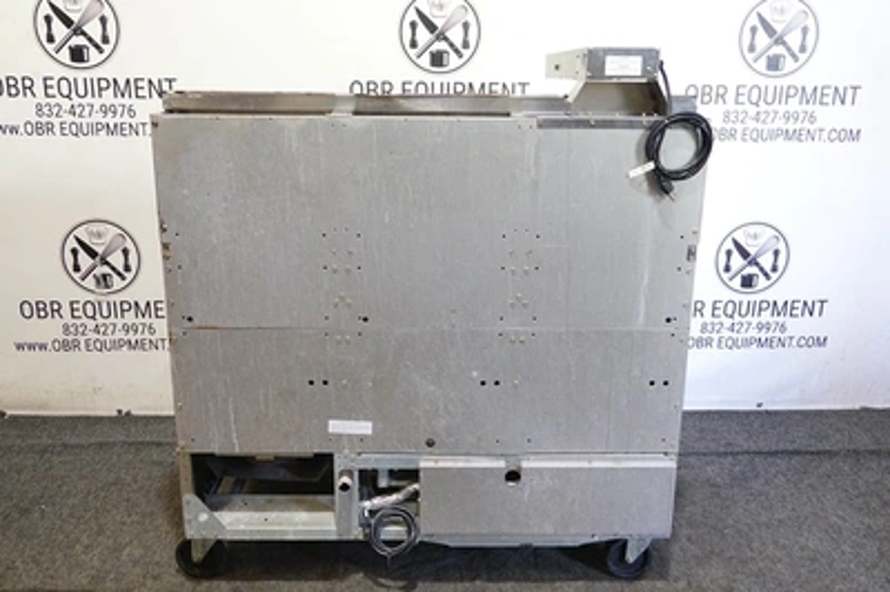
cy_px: 296
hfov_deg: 55.8
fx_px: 840
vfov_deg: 38.8
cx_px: 445
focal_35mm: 34
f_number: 3.5
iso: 1000
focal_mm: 12.76
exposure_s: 1/40
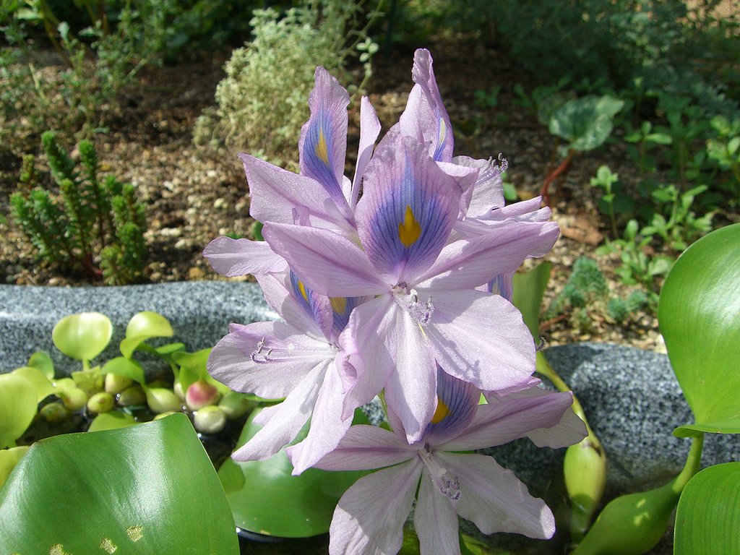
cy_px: 278
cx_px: 370
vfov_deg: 37.7
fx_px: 812
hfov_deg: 49.0
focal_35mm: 38
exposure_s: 1/500
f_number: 4.3
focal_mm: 6.2
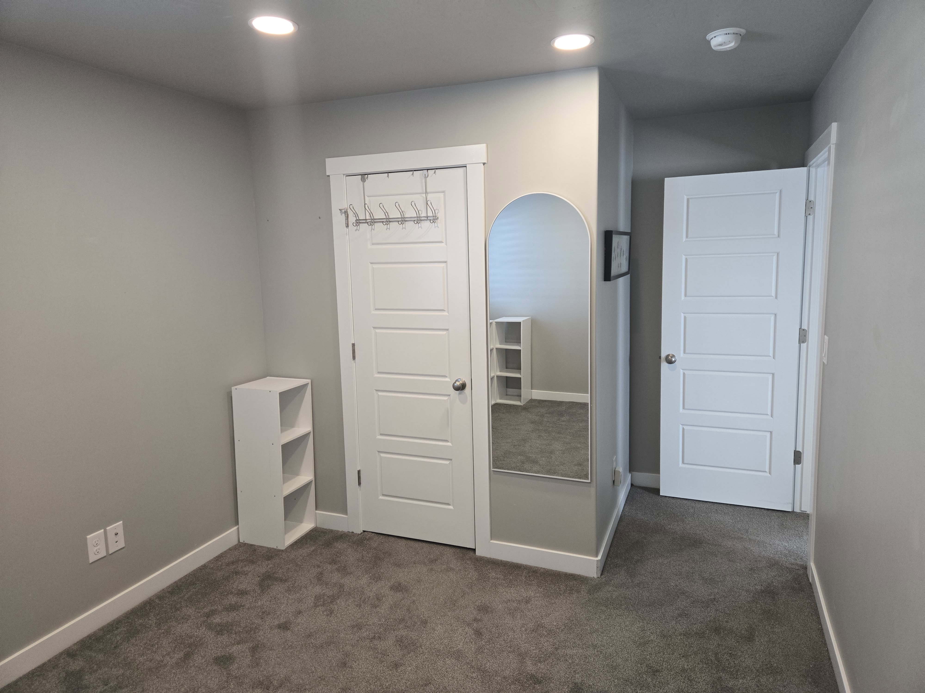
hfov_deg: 73.9
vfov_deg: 58.9
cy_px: 346
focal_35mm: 23
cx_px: 462
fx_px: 615
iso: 200
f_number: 1.8
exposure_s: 1/120
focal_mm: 5.4
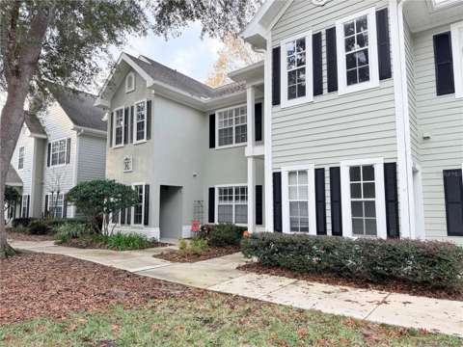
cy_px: 174
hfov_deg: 71.6
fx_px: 321
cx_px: 232
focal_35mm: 24
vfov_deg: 56.8
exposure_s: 1/314
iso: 80
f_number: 1.78
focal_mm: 6.76
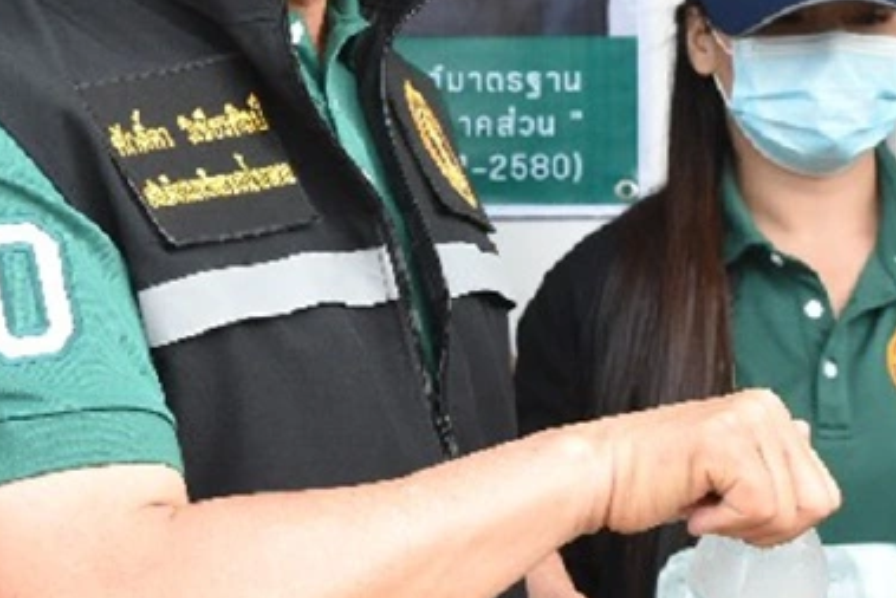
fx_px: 3311
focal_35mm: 133
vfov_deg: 10.3
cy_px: 87
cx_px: 381
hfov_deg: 15.4
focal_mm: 28
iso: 400
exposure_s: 1/200
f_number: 7.1
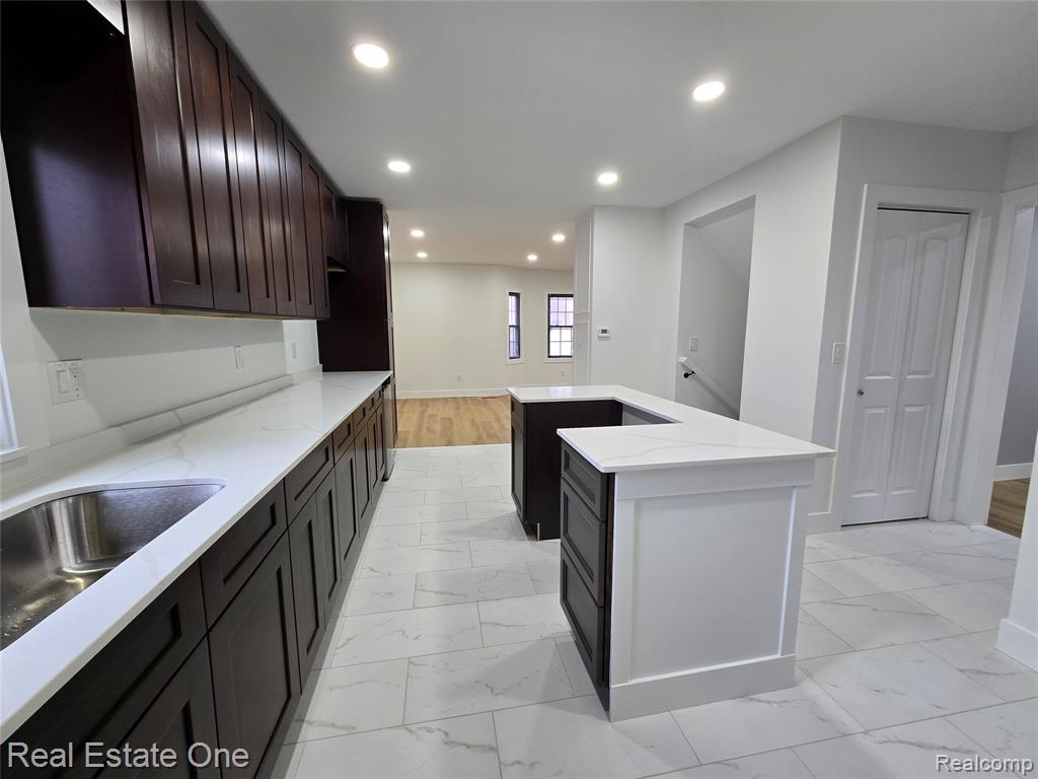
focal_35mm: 13
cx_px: 519
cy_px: 390
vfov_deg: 89.9
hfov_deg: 106.2
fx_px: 390
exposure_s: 1/60
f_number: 2.2
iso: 100
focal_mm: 2.2
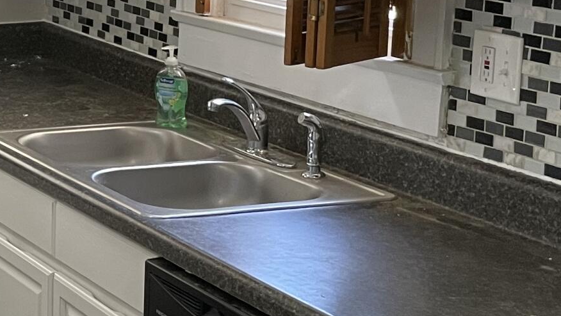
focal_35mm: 97
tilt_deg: -9.6
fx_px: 1443
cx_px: -215
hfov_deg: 19.8
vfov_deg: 12.4
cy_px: 68
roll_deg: +0.5
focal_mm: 4.2
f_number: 1.6
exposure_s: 1/60
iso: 100
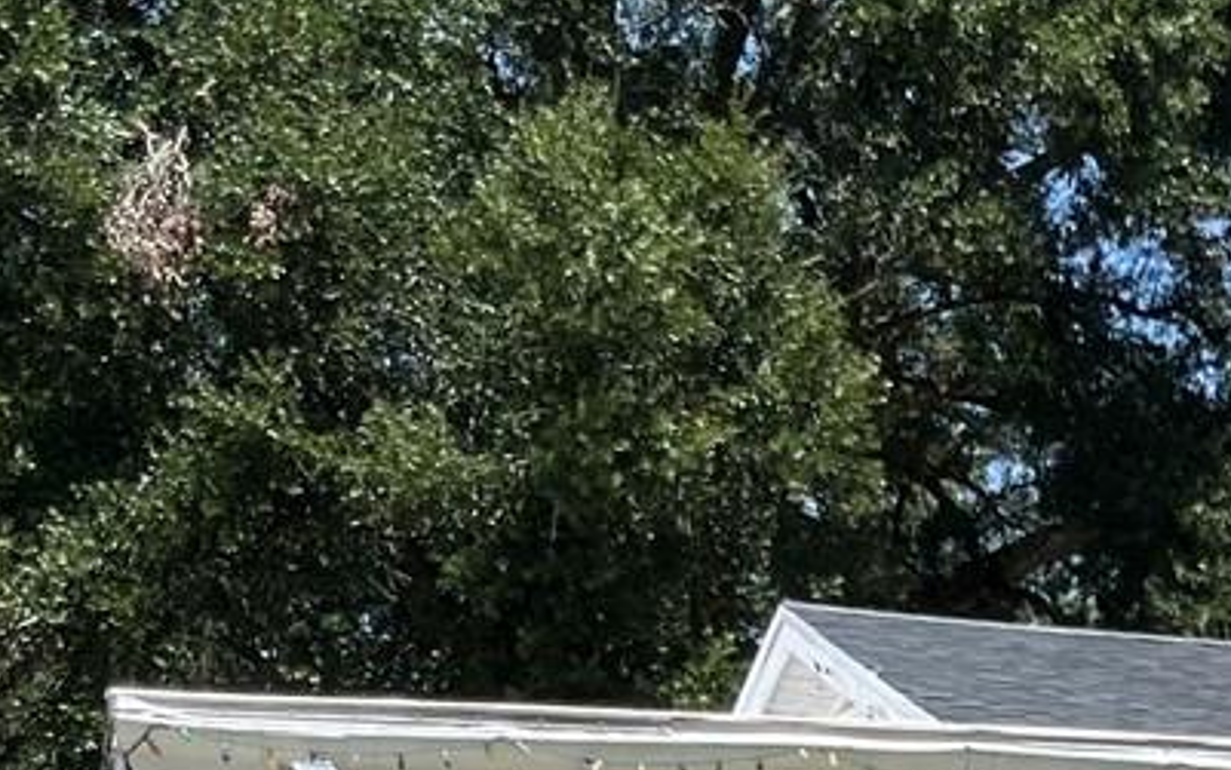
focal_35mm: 110
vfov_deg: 11.2
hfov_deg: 17.4
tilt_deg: -1.9
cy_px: 1310
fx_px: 3692
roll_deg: -0.1
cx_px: 1738
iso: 50
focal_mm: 5.1
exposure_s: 1/2967
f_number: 1.6
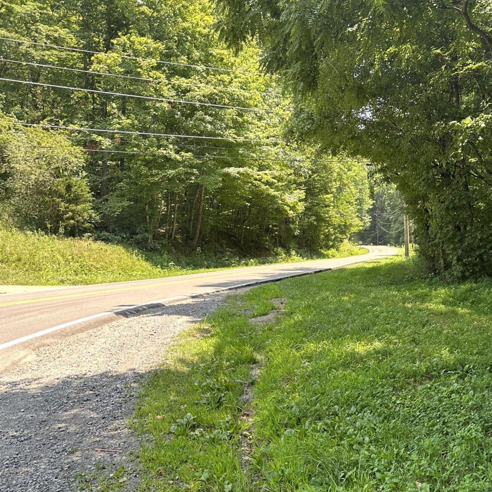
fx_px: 611
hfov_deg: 41.2
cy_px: 270
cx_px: 421
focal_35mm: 38
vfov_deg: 43.8
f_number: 1.78
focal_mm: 6.86
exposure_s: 1/370
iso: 80
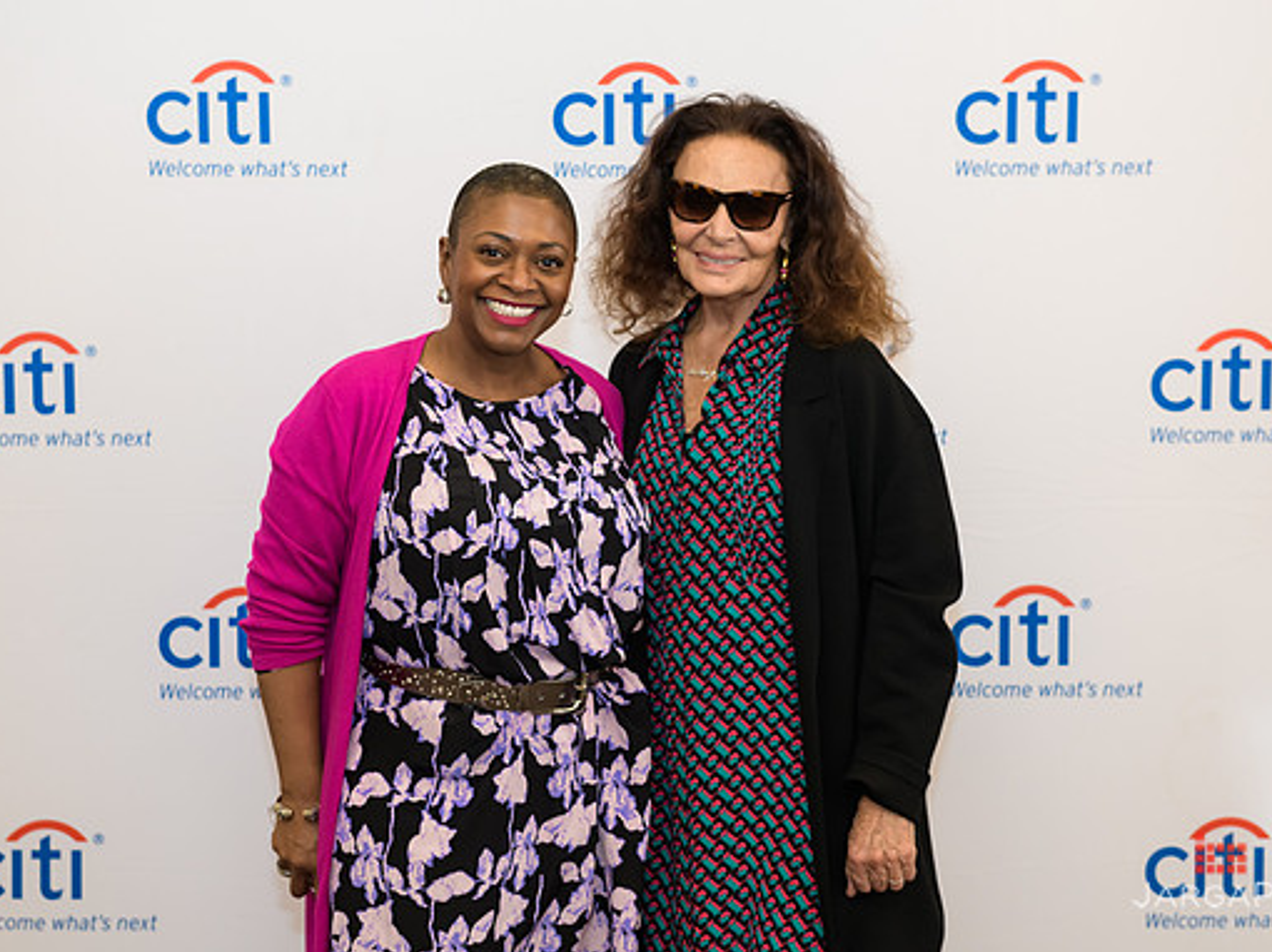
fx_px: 2644
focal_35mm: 72
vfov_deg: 20.4
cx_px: 606
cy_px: 457
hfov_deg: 27.0
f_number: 4
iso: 800
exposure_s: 1/125
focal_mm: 58
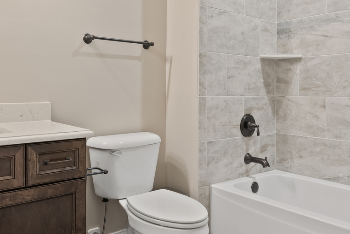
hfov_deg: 55.5
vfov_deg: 38.7
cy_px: 90
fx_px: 331
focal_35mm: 34
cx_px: 147
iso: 500
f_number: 8
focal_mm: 16
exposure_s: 1/3
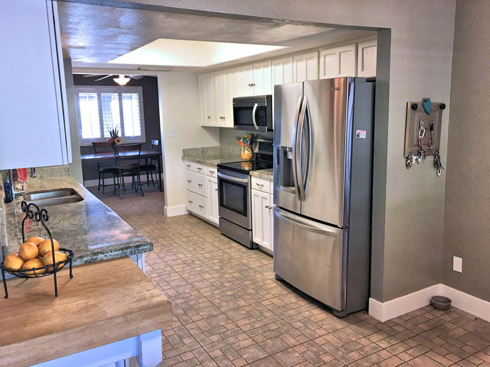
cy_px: 184
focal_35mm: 29
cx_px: 245
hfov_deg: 61.7
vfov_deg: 48.2
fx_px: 411
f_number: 2.2
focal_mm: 4.15
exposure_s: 1/15
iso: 40
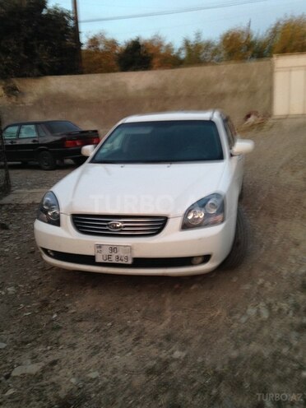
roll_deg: +2.7
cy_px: 204
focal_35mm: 33
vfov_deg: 55.4
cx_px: 153
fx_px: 389
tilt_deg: -10.8
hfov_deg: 42.9
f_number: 2.4
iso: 100
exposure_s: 1/20
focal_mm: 4.12
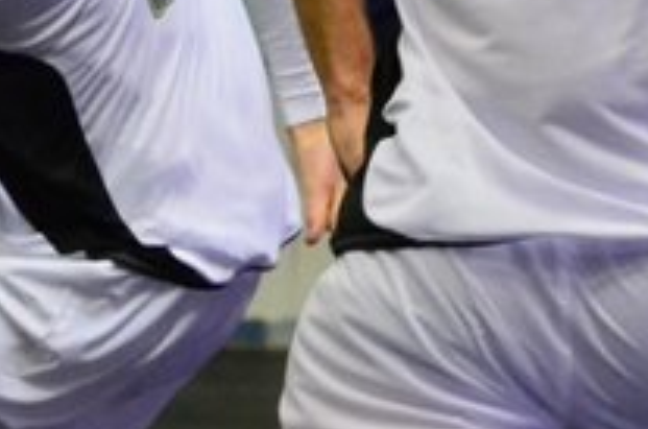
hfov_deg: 3.2
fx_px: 11476
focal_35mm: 639
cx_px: 326
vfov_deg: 2.1
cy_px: 229
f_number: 6.3
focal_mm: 110
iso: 6400
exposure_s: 1/640
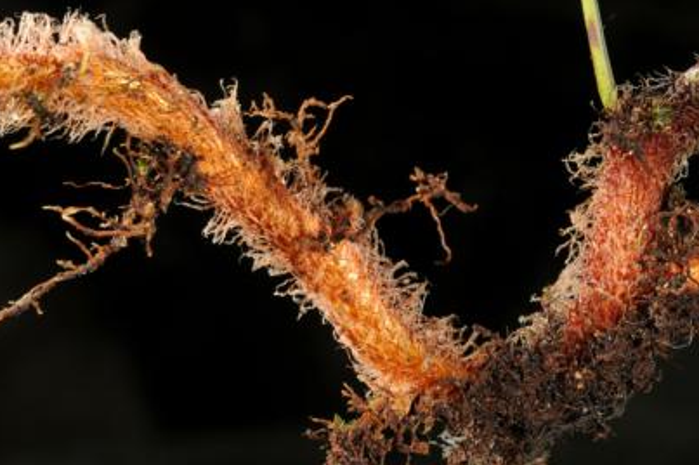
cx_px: 347
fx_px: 2600
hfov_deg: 15.3
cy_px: 230
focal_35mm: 134
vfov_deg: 10.2
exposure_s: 1/60
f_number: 16
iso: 200
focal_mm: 60
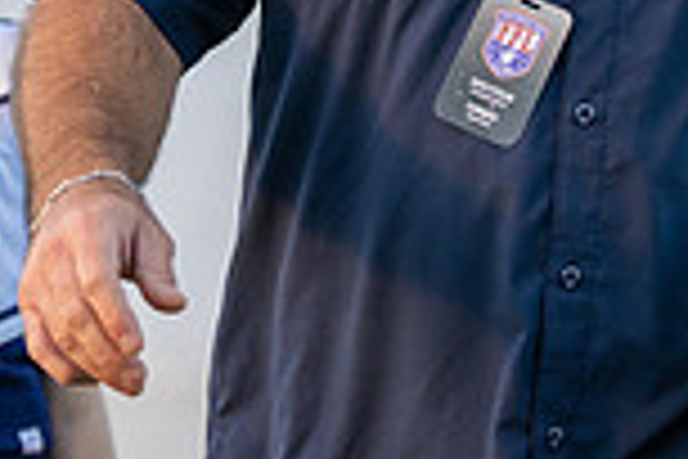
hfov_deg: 5.4
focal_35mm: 383
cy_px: -241
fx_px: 7319
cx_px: 585
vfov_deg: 3.6
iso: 640
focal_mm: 101
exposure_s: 1/1250
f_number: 2.8
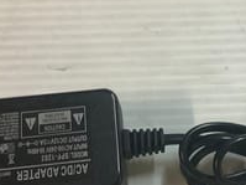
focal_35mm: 78
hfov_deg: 24.6
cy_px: 99
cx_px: 203
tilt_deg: -67.8
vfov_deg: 18.9
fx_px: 554
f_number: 2.4
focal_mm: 3.3
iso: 160
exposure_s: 1/50
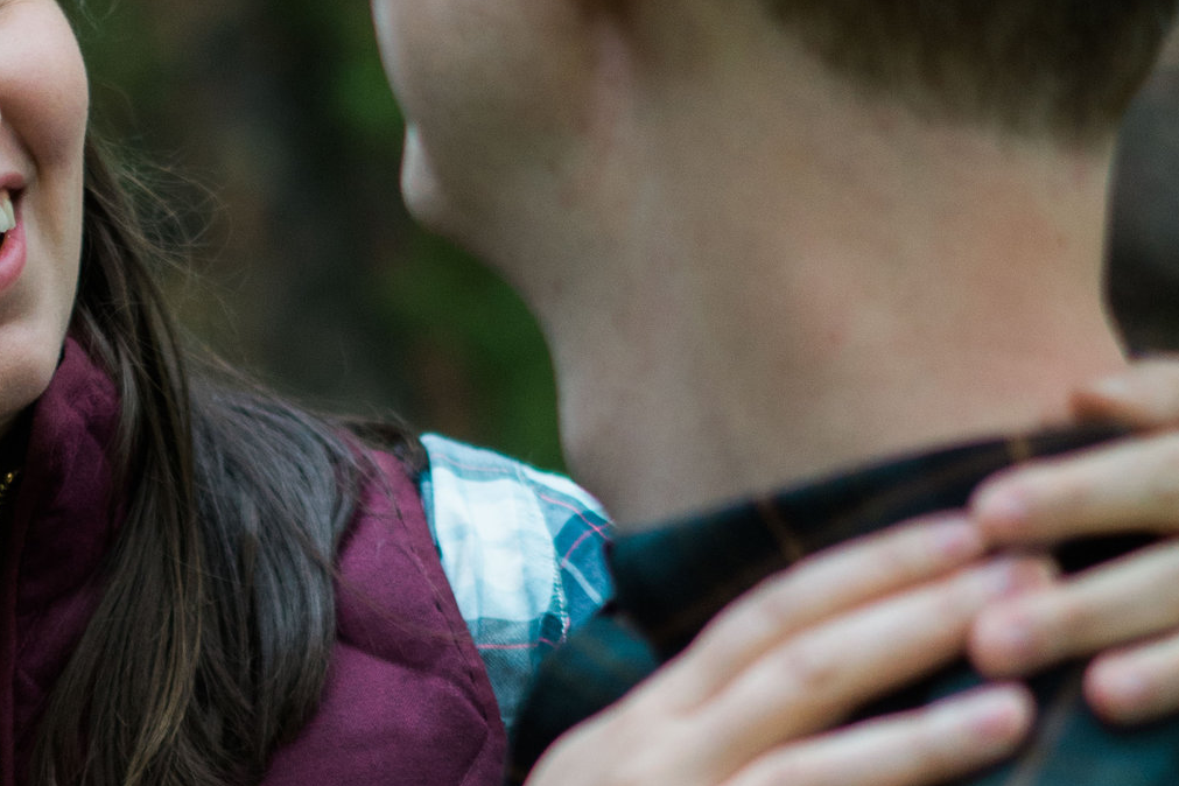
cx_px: -70
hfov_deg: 10.0
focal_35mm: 204
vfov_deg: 6.7
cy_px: 783
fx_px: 6680
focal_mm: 55
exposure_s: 1/320
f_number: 1.8
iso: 640
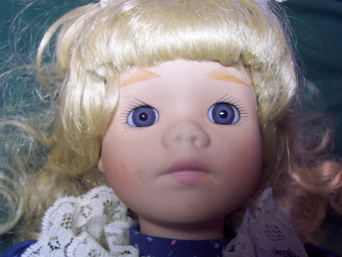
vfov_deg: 38.7
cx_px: 171
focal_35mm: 37
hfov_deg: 50.1
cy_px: 128
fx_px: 366
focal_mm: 5.6
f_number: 2.8
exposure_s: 1/30
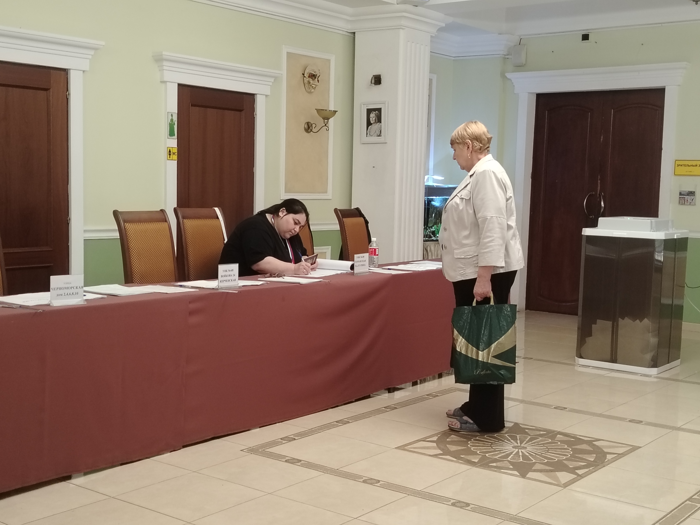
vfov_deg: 30.3
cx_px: 350
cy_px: 262
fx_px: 971
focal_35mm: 48
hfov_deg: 39.7
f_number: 1.75
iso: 1497
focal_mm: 5.25
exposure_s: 1/33.3
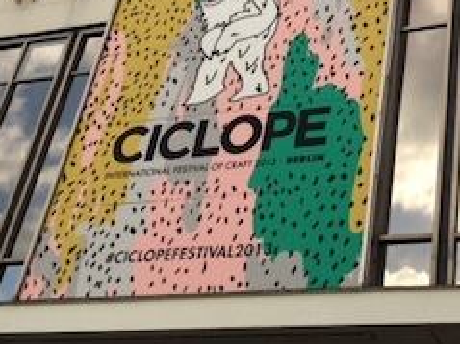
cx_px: 373
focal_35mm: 69
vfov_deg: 21.0
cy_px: 70
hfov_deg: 27.6
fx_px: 916
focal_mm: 4.12
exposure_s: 1/919
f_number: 2.4
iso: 50
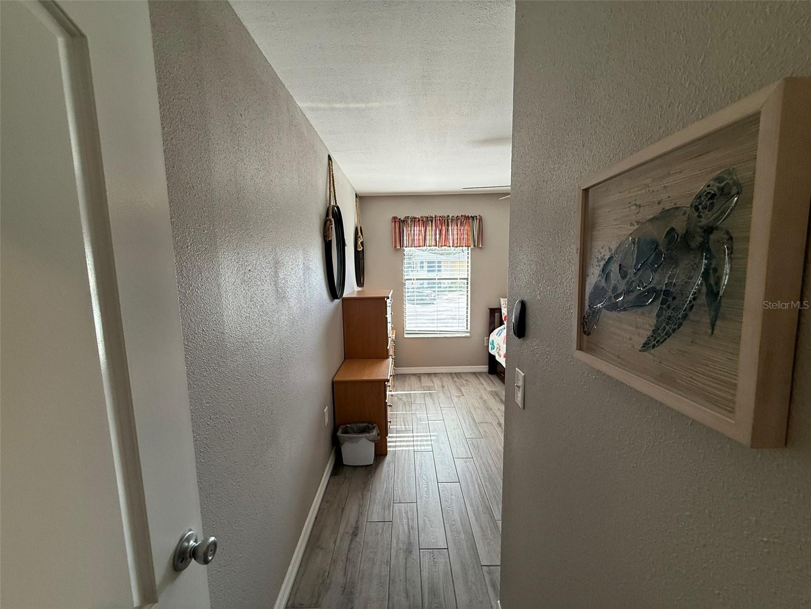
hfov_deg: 102.1
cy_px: 304
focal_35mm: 14
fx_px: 328
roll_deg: +0.3
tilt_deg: -7.7
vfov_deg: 85.7
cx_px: 406
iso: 100
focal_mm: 2.22
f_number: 2.2
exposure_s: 1/120
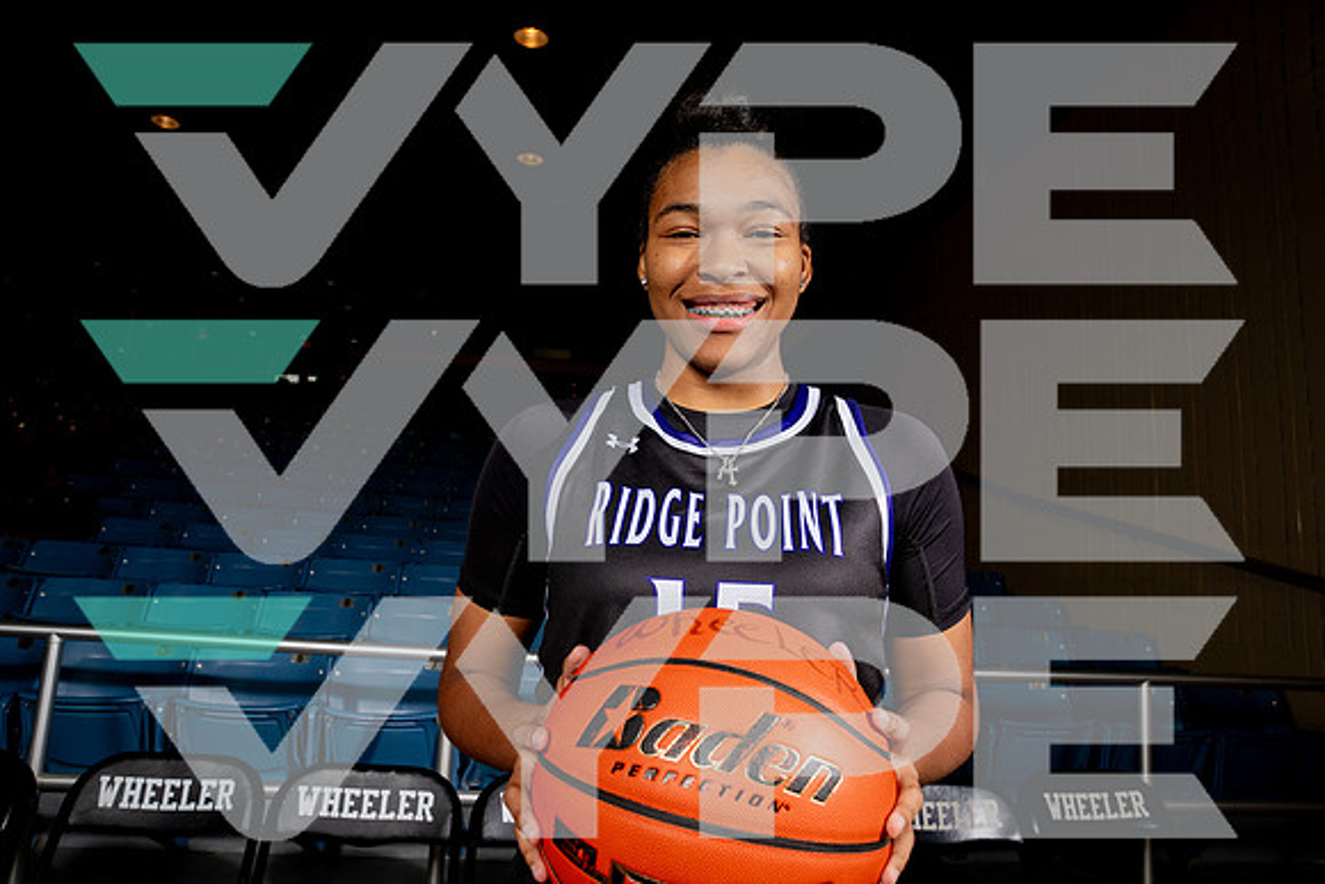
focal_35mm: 24
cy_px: 442
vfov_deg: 53.2
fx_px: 883
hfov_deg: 73.7
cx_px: 662
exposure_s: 1/125
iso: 250
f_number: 7.1
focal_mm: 24
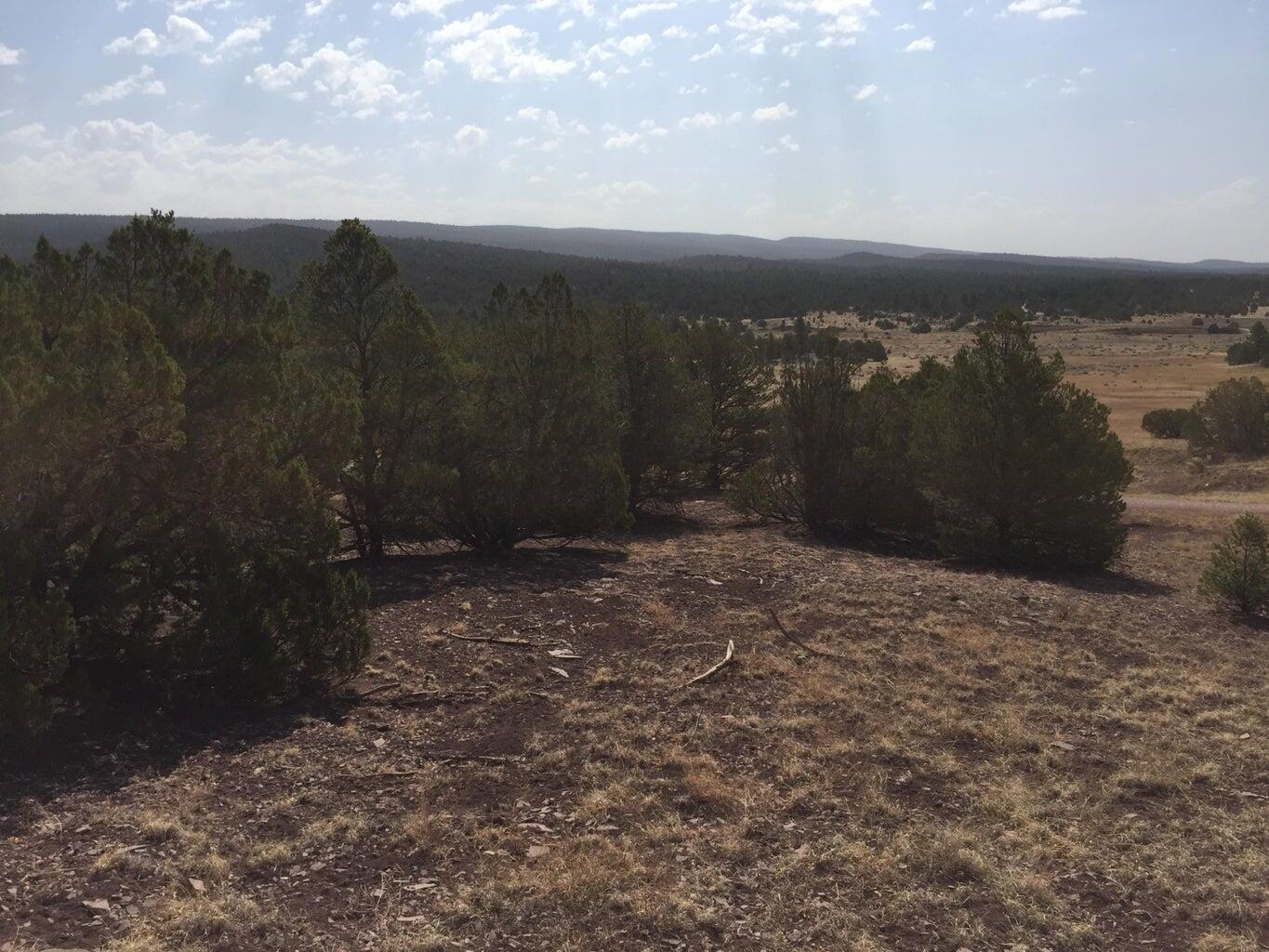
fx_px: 1063
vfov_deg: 48.2
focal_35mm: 29
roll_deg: +1.5
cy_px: 476
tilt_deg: -10.3
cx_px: 634
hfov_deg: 61.7
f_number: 2.2
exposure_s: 1/4405
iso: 32
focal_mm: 4.15
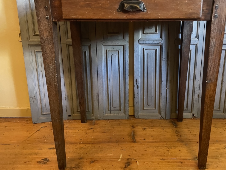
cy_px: 77
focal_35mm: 32
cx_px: 133
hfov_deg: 56.5
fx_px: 209
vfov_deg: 44.1
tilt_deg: -16.7
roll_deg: +0.3
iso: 500
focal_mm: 4.2
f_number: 1.6
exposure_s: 1/25
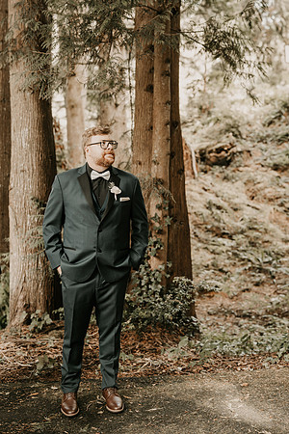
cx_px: 144
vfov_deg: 39.6
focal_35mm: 50
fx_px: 602
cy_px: 217
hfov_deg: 27.0
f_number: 2.8
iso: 250
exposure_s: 1/60
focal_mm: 50
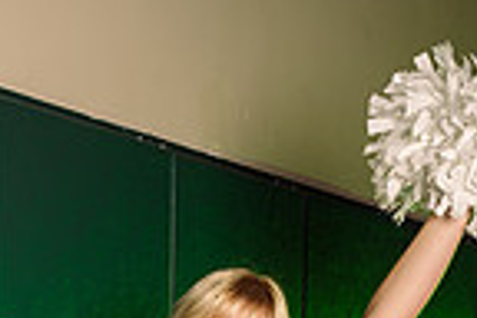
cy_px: 706
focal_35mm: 122
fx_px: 1616
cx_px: 222
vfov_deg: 10.1
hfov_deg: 16.8
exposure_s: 1/200
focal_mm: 39
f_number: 7.1
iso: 200
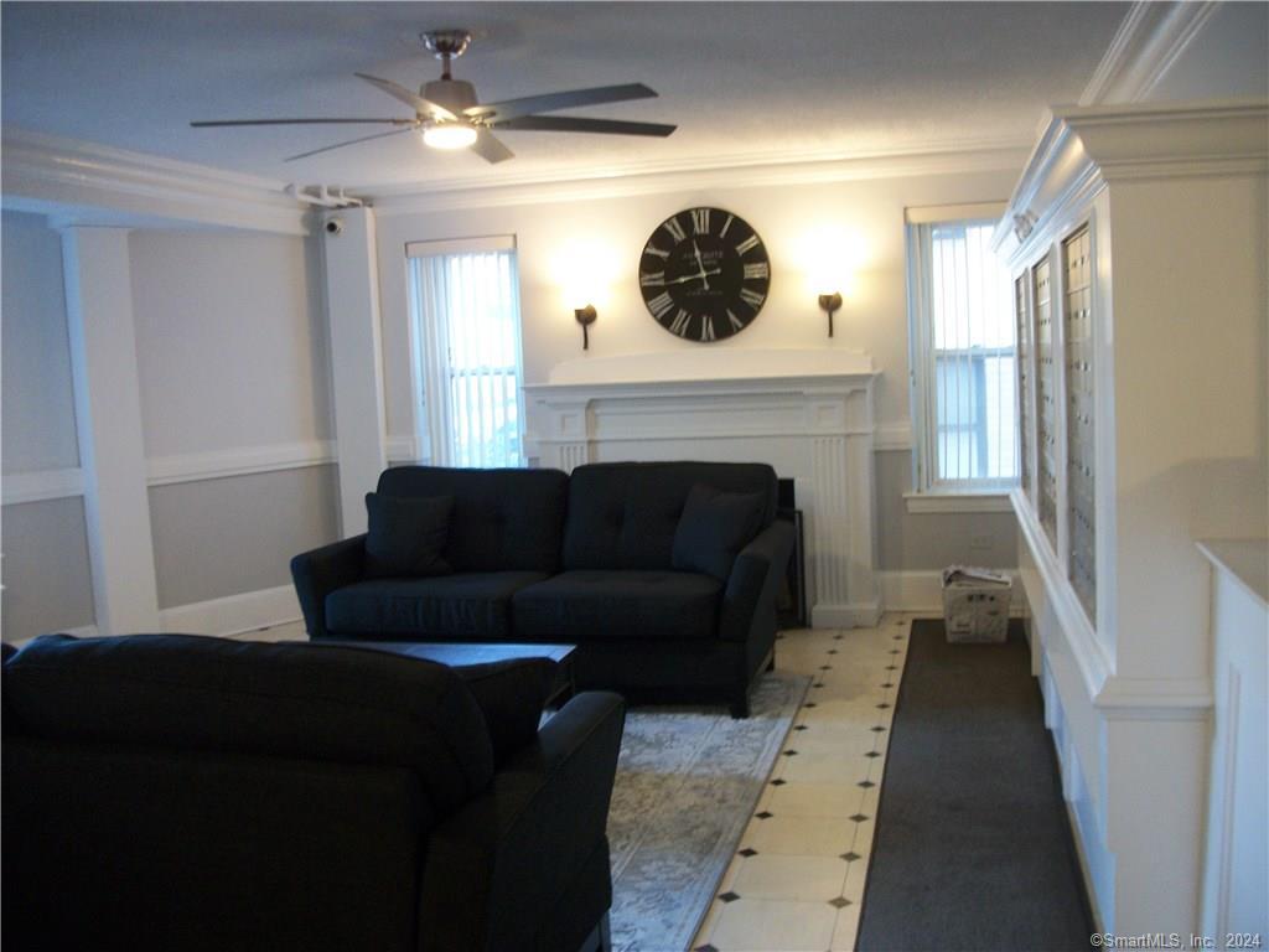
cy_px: 476
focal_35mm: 32
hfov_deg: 56.8
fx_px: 1173
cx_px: 634
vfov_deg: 44.2
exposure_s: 1/13
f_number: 2.9
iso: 160
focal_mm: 5.7
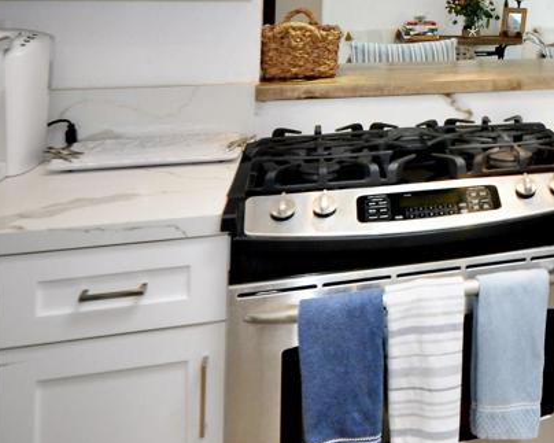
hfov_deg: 38.1
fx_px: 642
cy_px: 92
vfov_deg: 36.8
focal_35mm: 39
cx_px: 620
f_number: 4
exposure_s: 1/60
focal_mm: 11
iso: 400
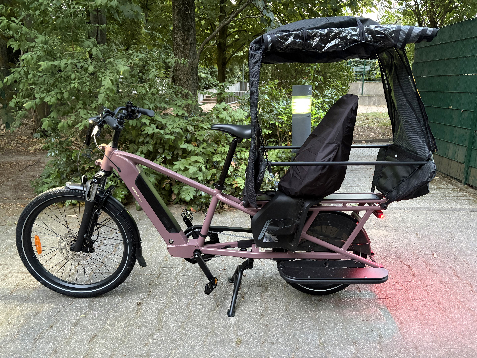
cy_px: 179
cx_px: 238
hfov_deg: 67.3
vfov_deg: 53.1
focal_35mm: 26
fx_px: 358
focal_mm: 5.96
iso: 500
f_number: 1.6
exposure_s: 1/25
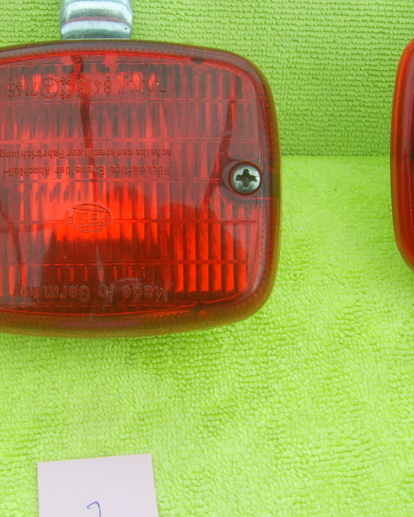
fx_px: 904
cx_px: 124
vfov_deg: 32.0
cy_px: 246
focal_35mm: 59
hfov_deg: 25.6
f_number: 5.7
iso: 50
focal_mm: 7.8
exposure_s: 1/100
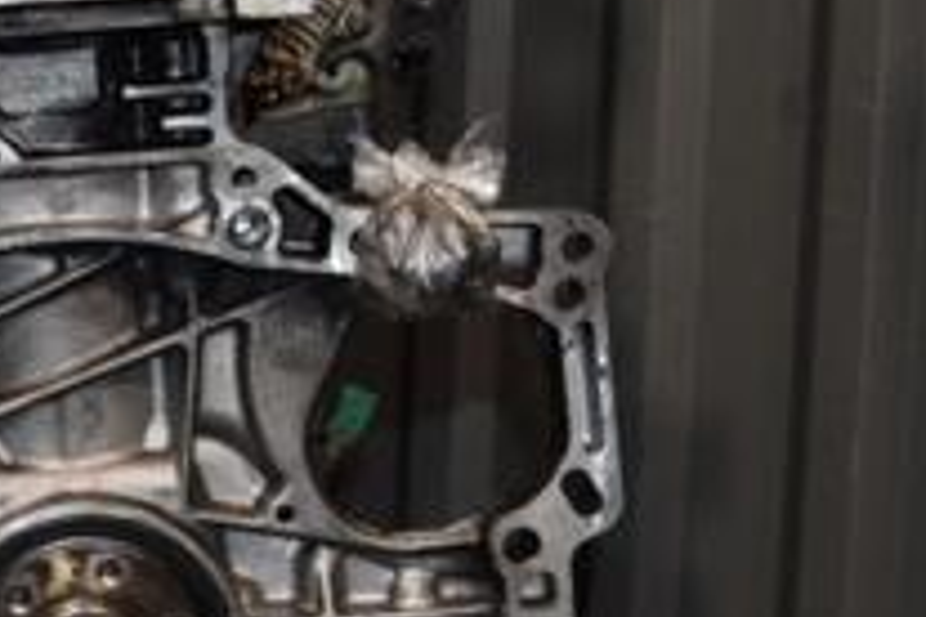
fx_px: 2352
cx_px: -125
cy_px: 250
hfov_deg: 21.0
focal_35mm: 91
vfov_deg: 14.9
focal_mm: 21
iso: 800
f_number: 5
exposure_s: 1/60
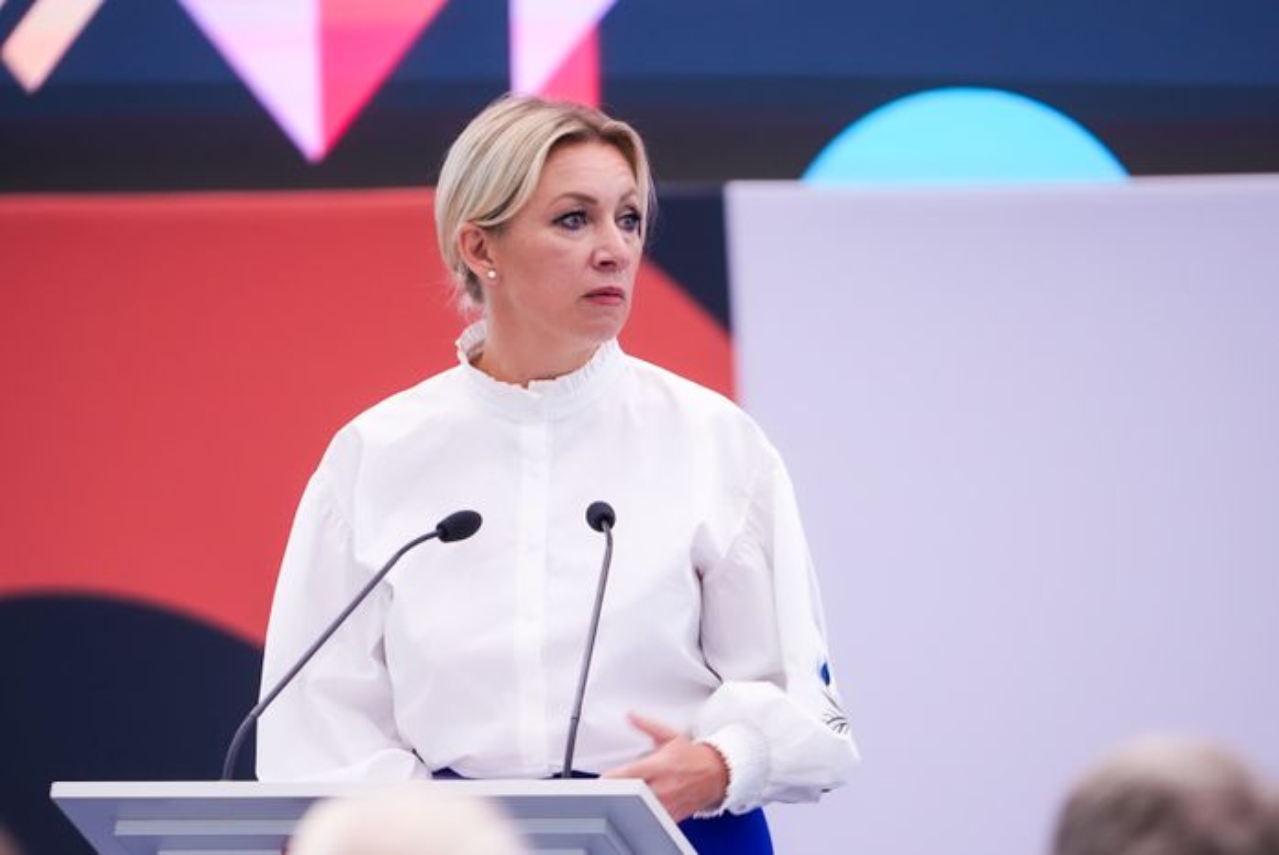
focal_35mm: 300
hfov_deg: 6.9
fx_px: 10667
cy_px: 428
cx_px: 640
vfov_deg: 4.6
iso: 320
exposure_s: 1/100
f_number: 2.8
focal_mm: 200
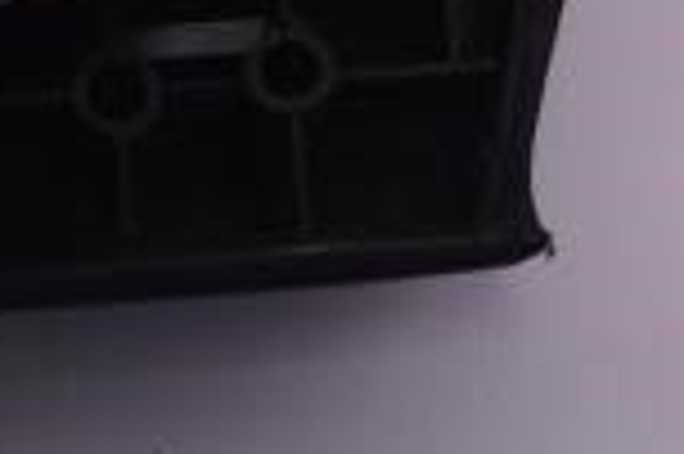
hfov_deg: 6.2
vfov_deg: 4.0
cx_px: -140
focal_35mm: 332
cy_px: -708
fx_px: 6301
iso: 400
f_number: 10
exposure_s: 1/250
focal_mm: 42
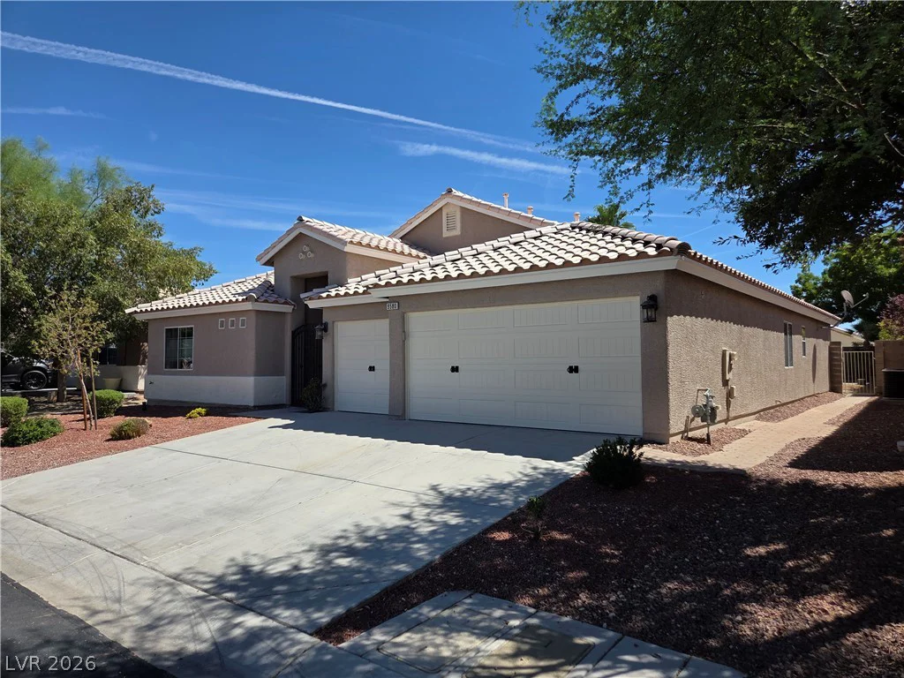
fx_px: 601
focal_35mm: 23
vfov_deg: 58.9
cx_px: 452
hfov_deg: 73.9
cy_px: 339
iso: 80
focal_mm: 5.4
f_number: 1.8
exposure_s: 1/4663
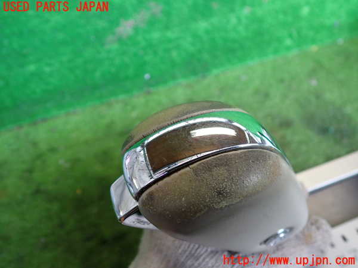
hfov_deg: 60.0
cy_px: 134
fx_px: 310
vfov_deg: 46.8
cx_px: 179
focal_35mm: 30
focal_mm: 5.4
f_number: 2.3
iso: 200
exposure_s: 1/40
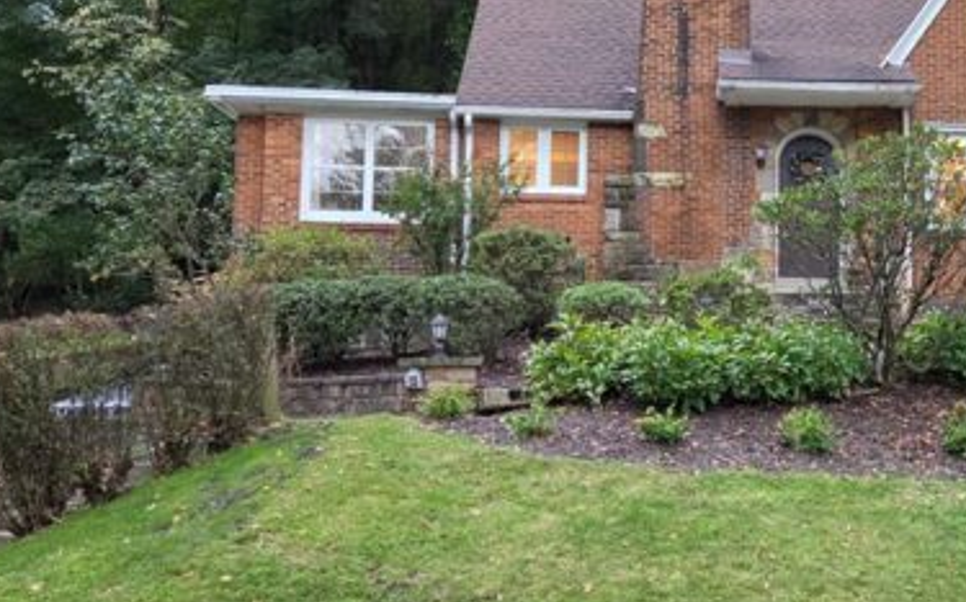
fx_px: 1368
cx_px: 832
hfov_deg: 36.9
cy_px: 314
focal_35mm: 52
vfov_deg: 24.8
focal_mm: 5.4
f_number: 1.8
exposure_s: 1/120
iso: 1000
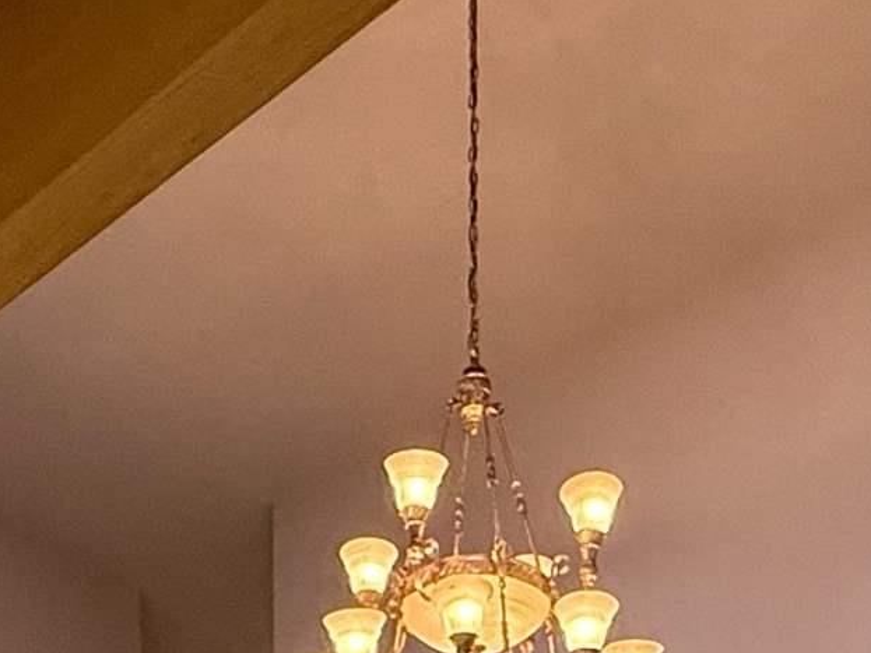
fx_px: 1736
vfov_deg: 15.2
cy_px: 1449
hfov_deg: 28.1
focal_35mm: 69
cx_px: 327
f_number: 2.2
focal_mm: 2.22
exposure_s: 1/120
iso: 250
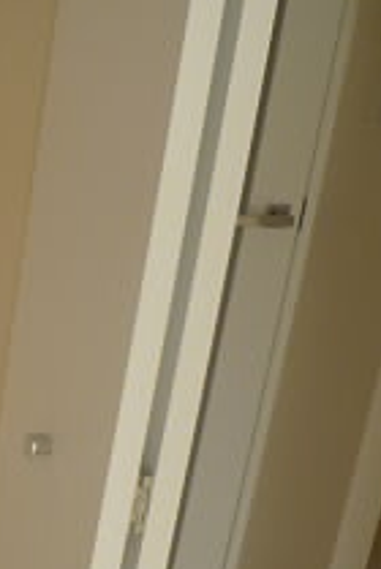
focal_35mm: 79
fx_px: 1250
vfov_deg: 25.3
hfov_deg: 14.2
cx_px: -408
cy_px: 429
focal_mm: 4.4
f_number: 2.8
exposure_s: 1/100
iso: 100
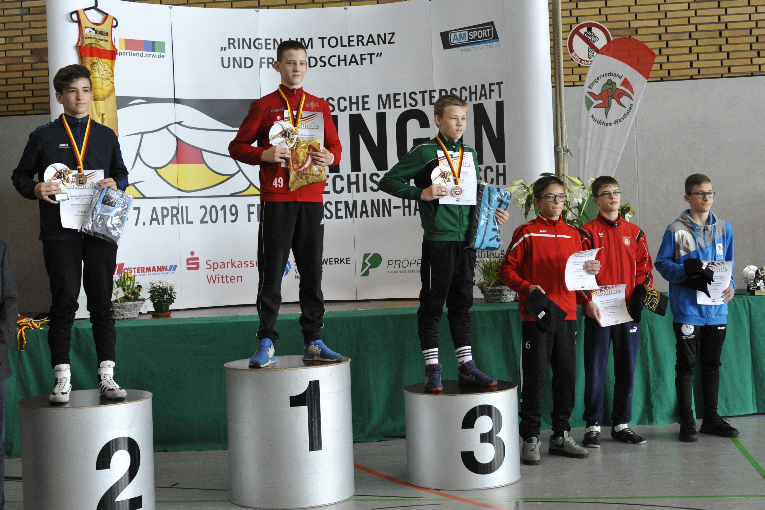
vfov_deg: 27.0
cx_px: 382
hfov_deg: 39.6
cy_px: 255
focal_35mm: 50
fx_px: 1062
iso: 5000
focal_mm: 50
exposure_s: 1/640
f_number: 5
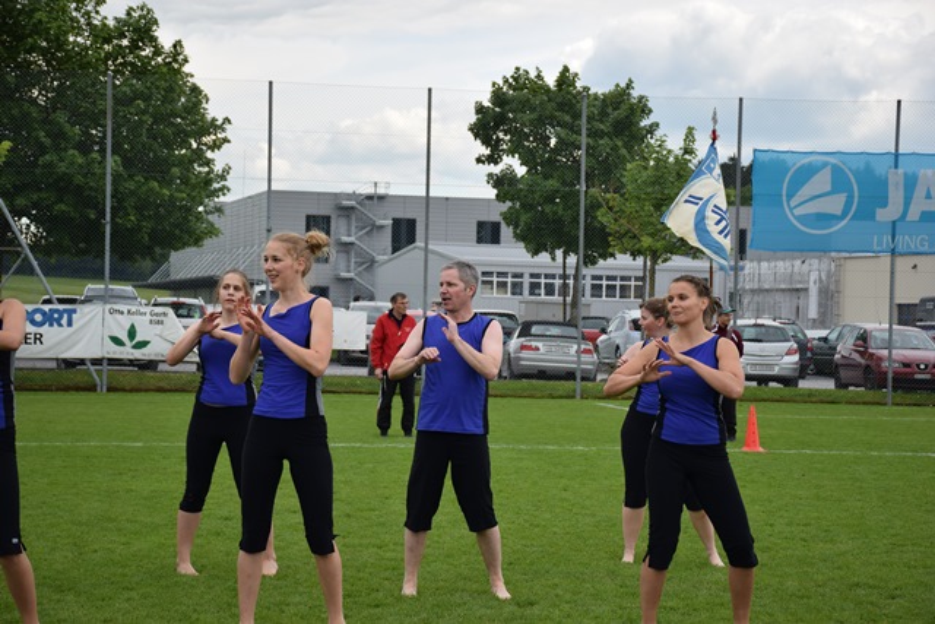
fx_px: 2338
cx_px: 468
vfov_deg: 15.2
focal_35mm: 90
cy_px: 312
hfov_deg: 22.6
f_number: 6.3
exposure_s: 1/1600
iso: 400
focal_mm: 60
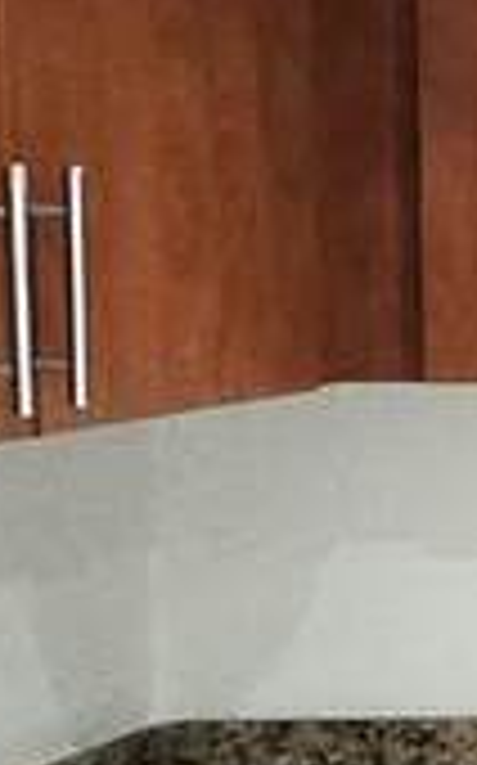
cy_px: 346
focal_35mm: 104
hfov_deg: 9.4
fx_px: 2167
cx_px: 1516
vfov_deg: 20.0
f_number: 2.2
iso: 640
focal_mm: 2.2
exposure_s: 1/60
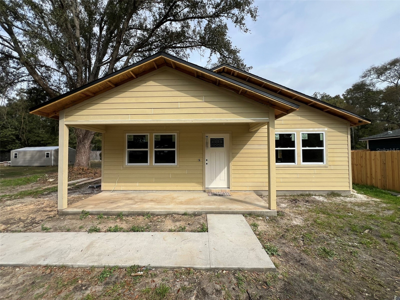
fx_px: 150
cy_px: 150
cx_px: 200
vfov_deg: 89.9
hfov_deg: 106.2
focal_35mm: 13
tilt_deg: +1.4
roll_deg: -0.2
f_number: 1.8
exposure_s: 1/1727
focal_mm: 1.57
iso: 32
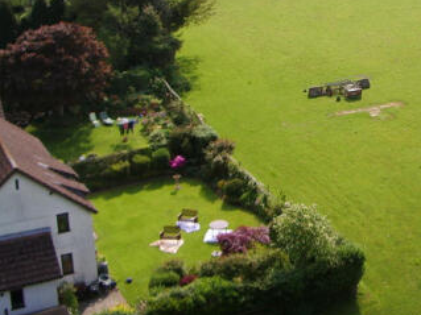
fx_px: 778
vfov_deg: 22.6
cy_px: 61
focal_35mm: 64
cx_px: 353
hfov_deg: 29.4
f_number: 4.3
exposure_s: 1/320
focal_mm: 5.8
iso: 50
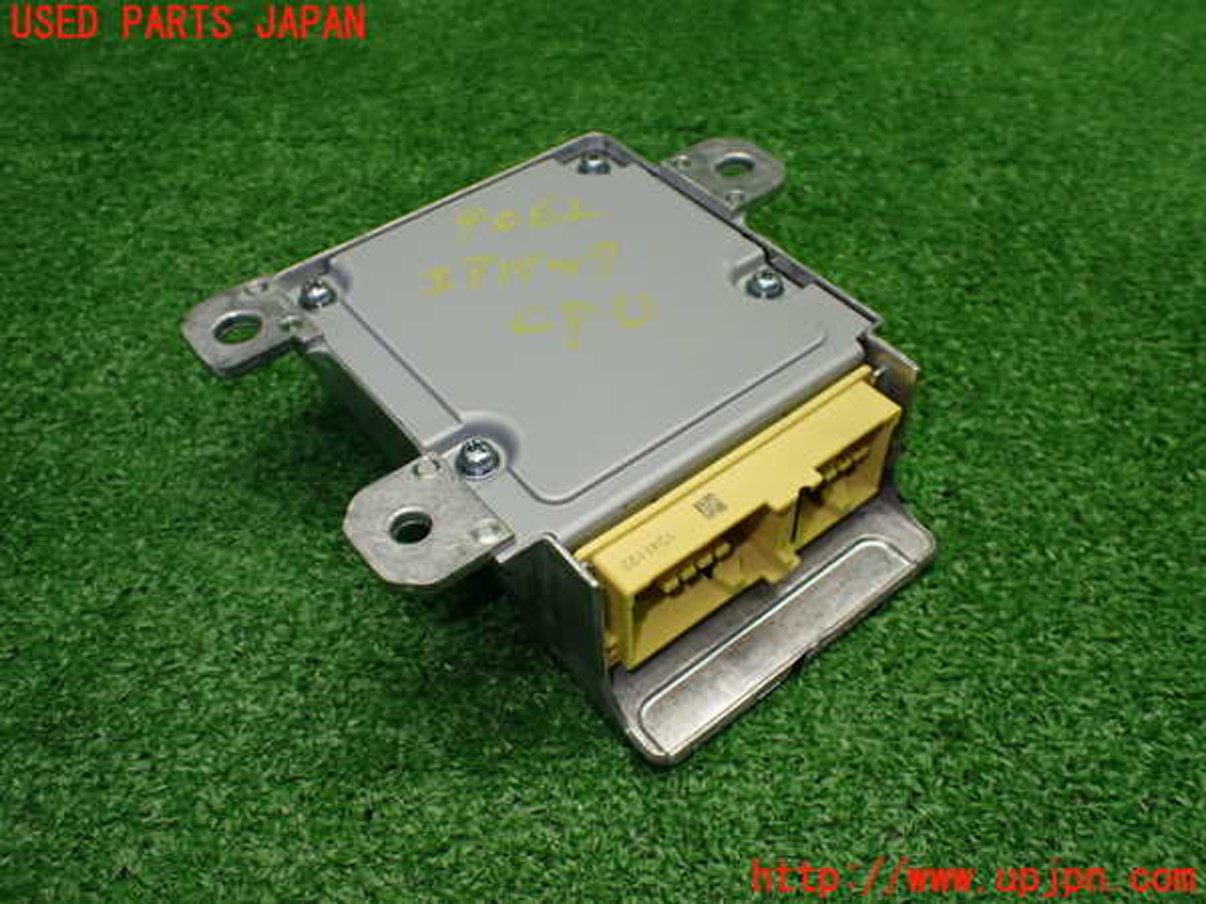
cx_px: 603
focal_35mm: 30
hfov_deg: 60.0
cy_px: 452
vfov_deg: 46.8
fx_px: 1045
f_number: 2.3
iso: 250
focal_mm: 5.4
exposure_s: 1/125
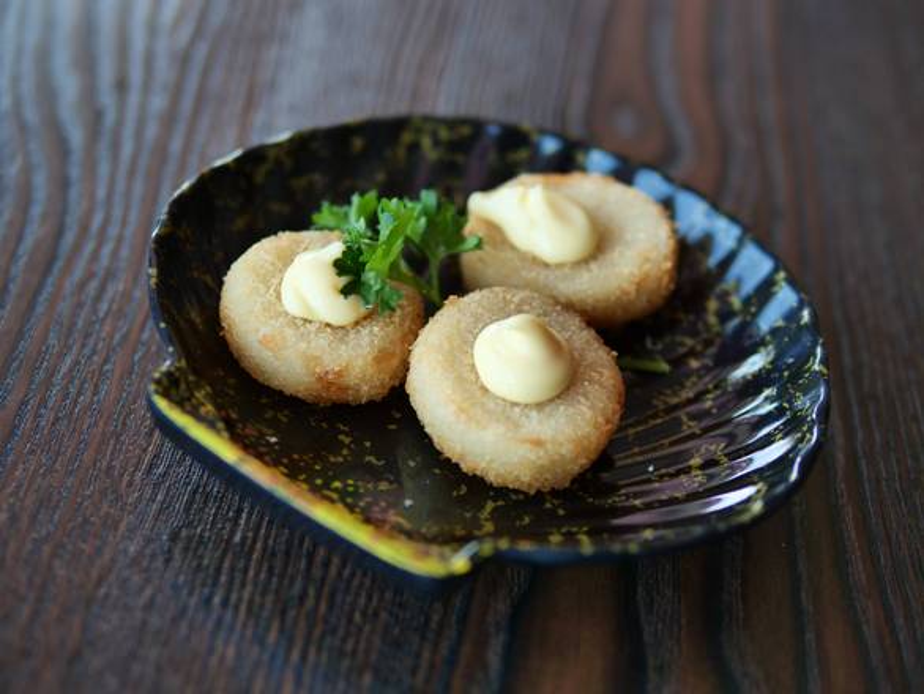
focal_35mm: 50
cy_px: 347
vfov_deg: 29.1
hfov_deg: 38.2
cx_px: 462
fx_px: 1335
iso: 200
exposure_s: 1/200
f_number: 1.8
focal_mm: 25
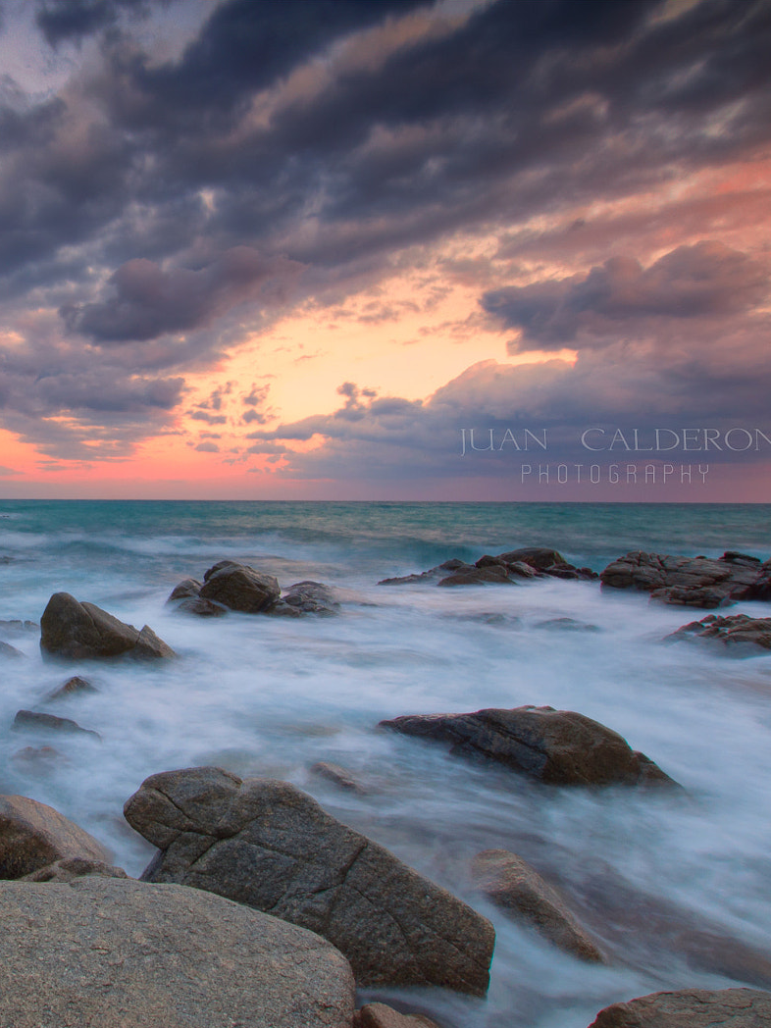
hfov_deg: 51.4
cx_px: 33
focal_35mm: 22
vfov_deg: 76.4
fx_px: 653
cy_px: 518
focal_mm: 10
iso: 100
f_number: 22
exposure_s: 2
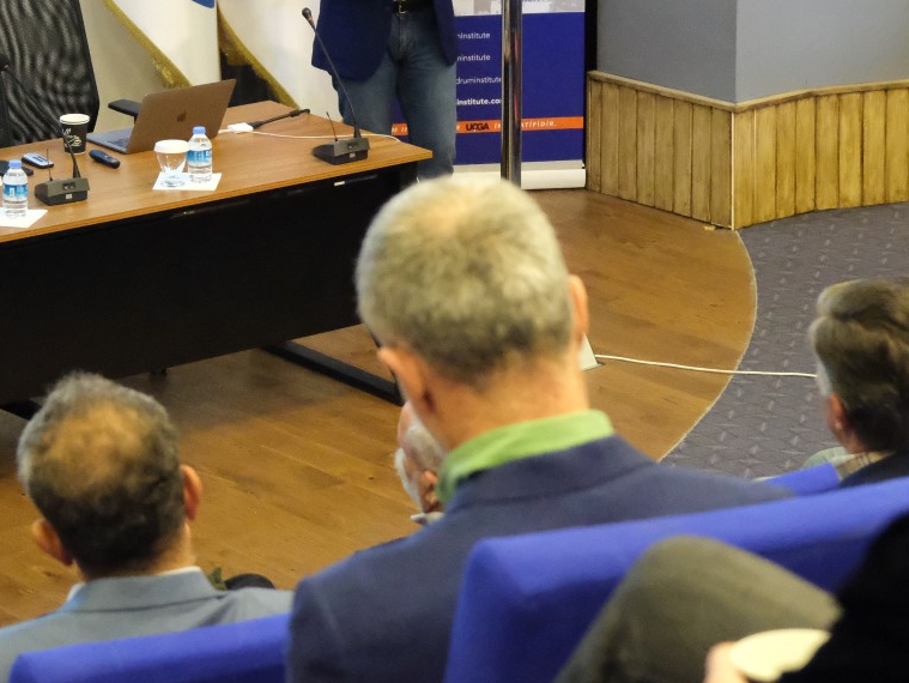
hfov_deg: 16.2
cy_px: 50
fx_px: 3179
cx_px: 259
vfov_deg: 12.2
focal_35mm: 121
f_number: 4
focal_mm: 39.3
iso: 12800
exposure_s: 1/100
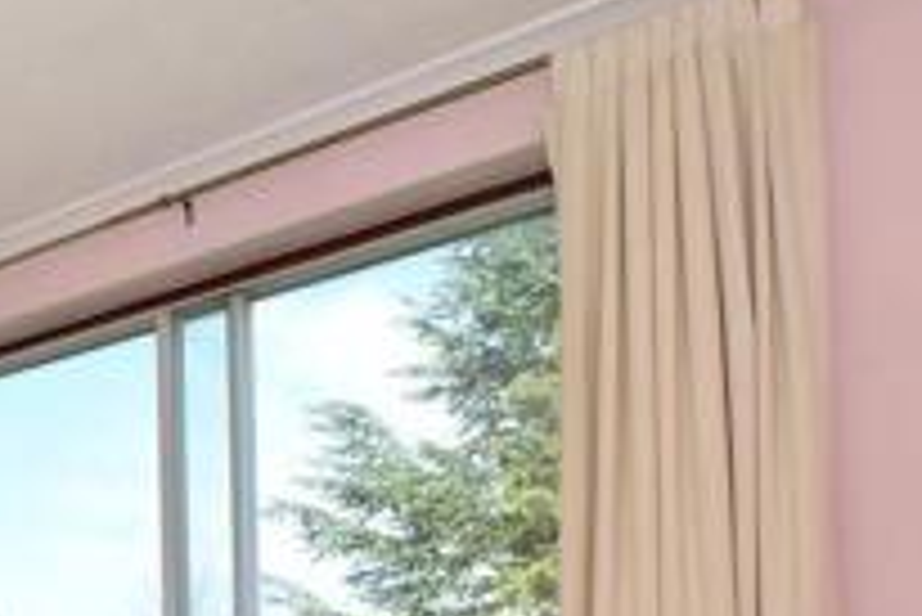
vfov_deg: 24.7
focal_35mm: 48
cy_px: 789
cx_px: -337
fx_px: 1230
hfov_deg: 30.3
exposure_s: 1/125
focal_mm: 10
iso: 400
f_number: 7.1
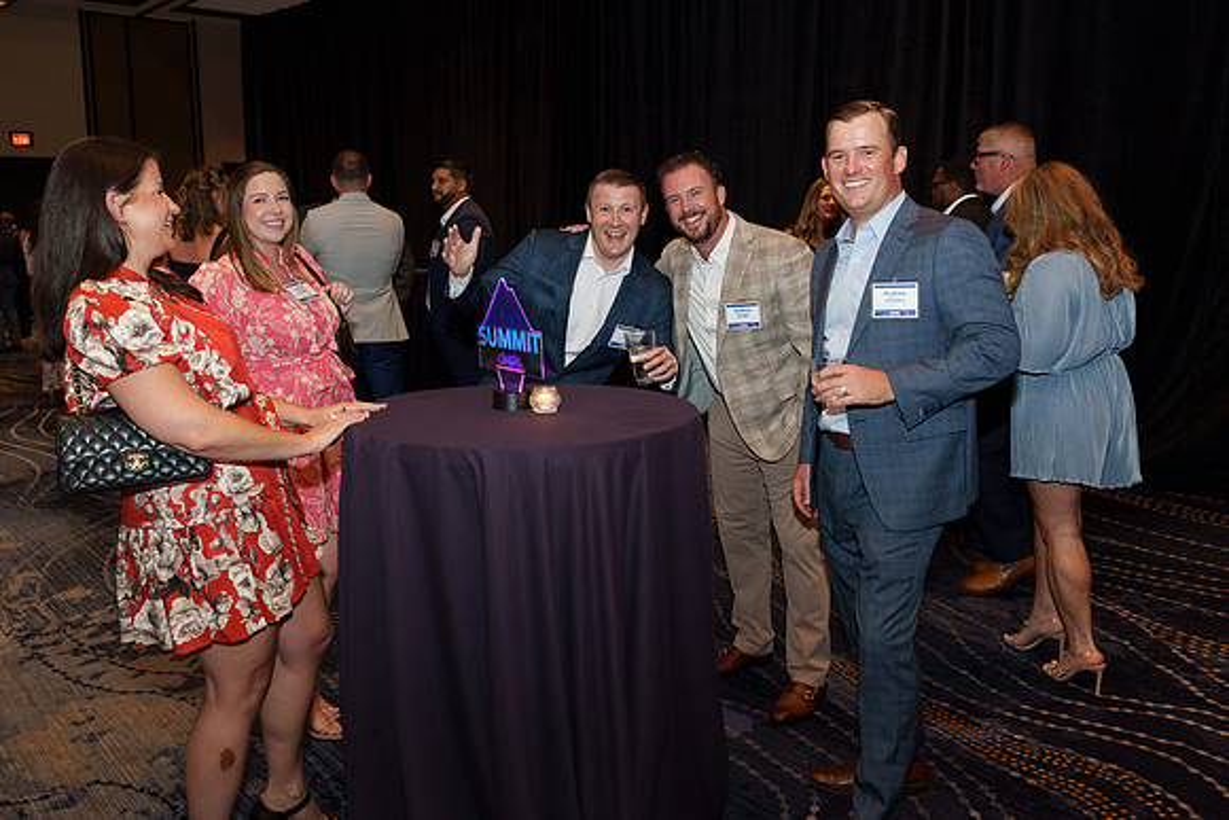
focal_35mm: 29
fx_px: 1000
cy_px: 358
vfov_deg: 44.5
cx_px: 586
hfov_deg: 63.1
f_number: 4.5
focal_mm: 26
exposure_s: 1/60
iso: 1000
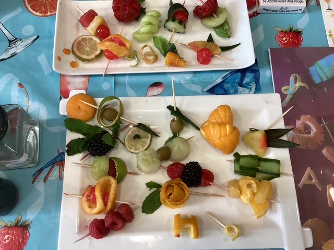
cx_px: 167
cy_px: 125
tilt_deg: -72.2
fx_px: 299
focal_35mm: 31
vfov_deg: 45.4
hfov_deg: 58.4
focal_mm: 3.3
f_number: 2.4
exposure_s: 1/60
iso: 100
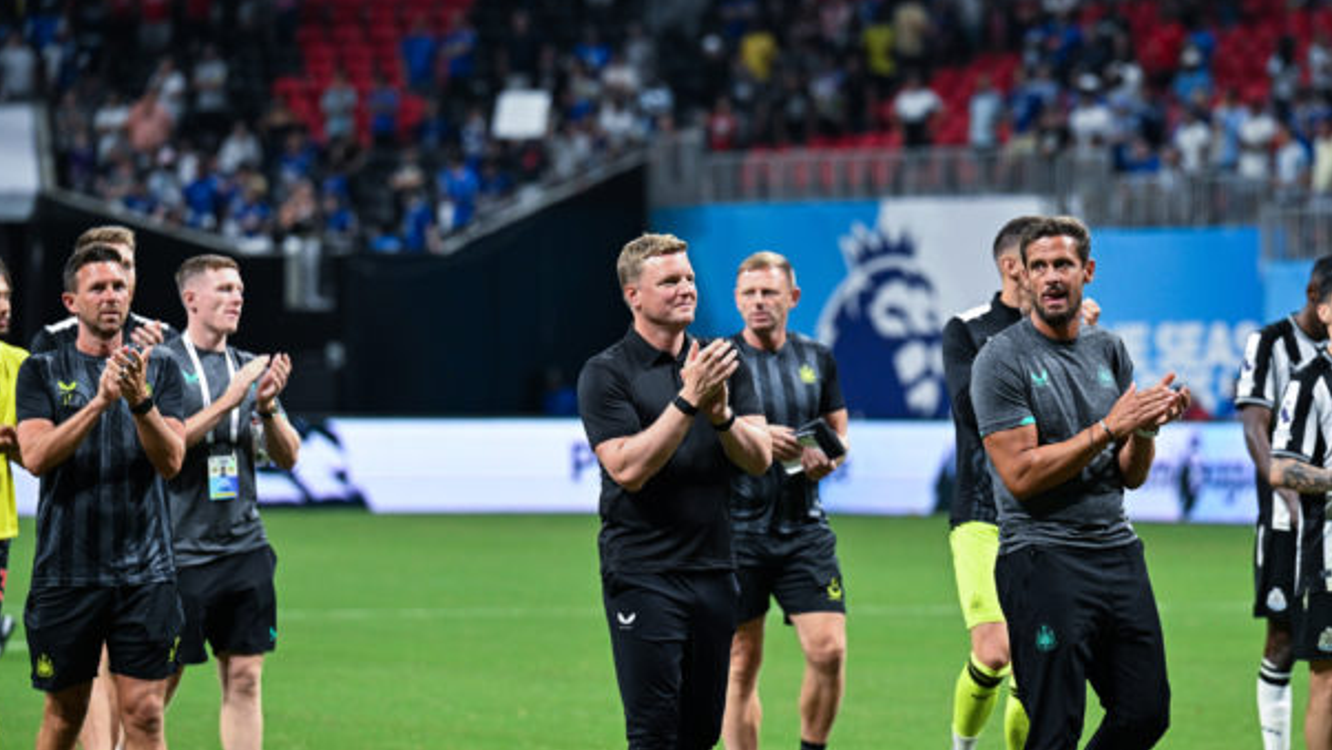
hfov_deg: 8.3
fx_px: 9221
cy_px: 454
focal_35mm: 261
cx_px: 763
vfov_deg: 4.7
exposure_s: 1/800
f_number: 4
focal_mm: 200
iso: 3200
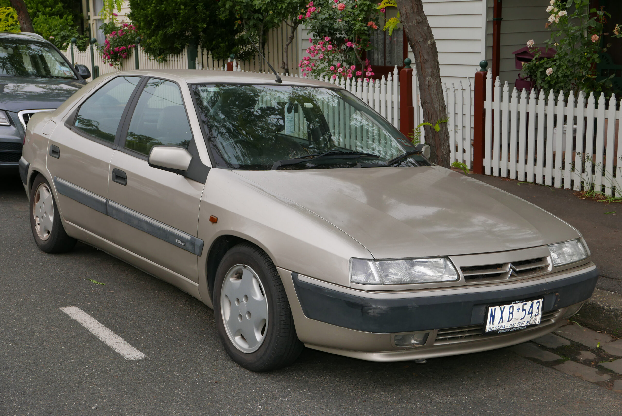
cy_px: 208
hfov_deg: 38.2
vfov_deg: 26.0
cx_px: 311
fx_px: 899
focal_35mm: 52
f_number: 5.6
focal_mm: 23.6
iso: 200
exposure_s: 1/320
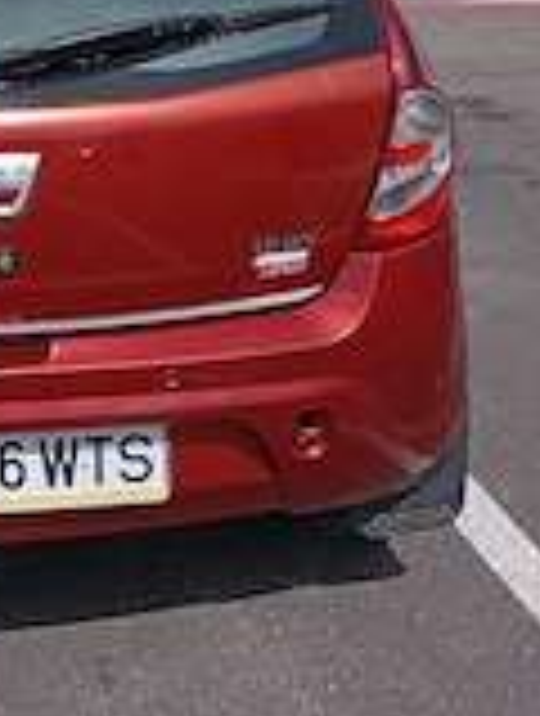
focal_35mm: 70
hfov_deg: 20.2
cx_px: -40
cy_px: 176
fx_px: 1450
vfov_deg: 27.3
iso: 100
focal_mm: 4.27
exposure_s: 1/806
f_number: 1.8
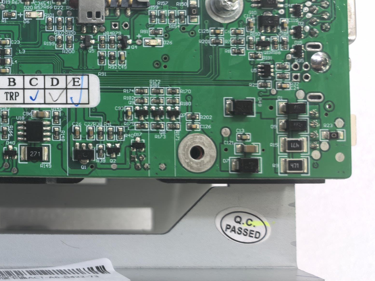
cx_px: -80
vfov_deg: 23.2
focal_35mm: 63
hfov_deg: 27.0
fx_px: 682
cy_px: 89
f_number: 2
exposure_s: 1/50
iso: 125
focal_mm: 6.98
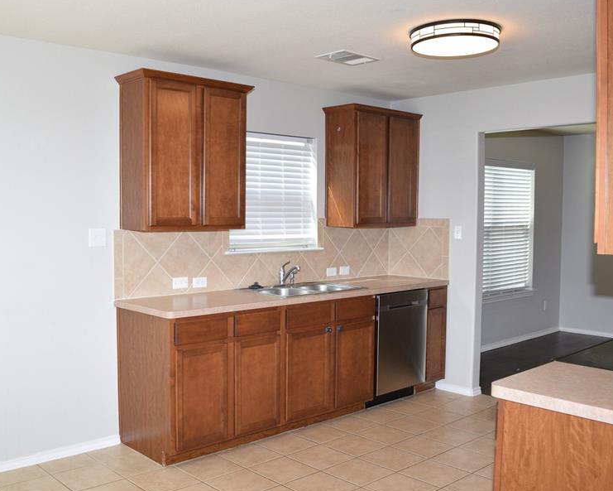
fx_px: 635
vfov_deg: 42.2
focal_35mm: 35
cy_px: 247
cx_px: 267
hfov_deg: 51.4
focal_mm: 18
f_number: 5.6
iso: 400
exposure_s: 1/125
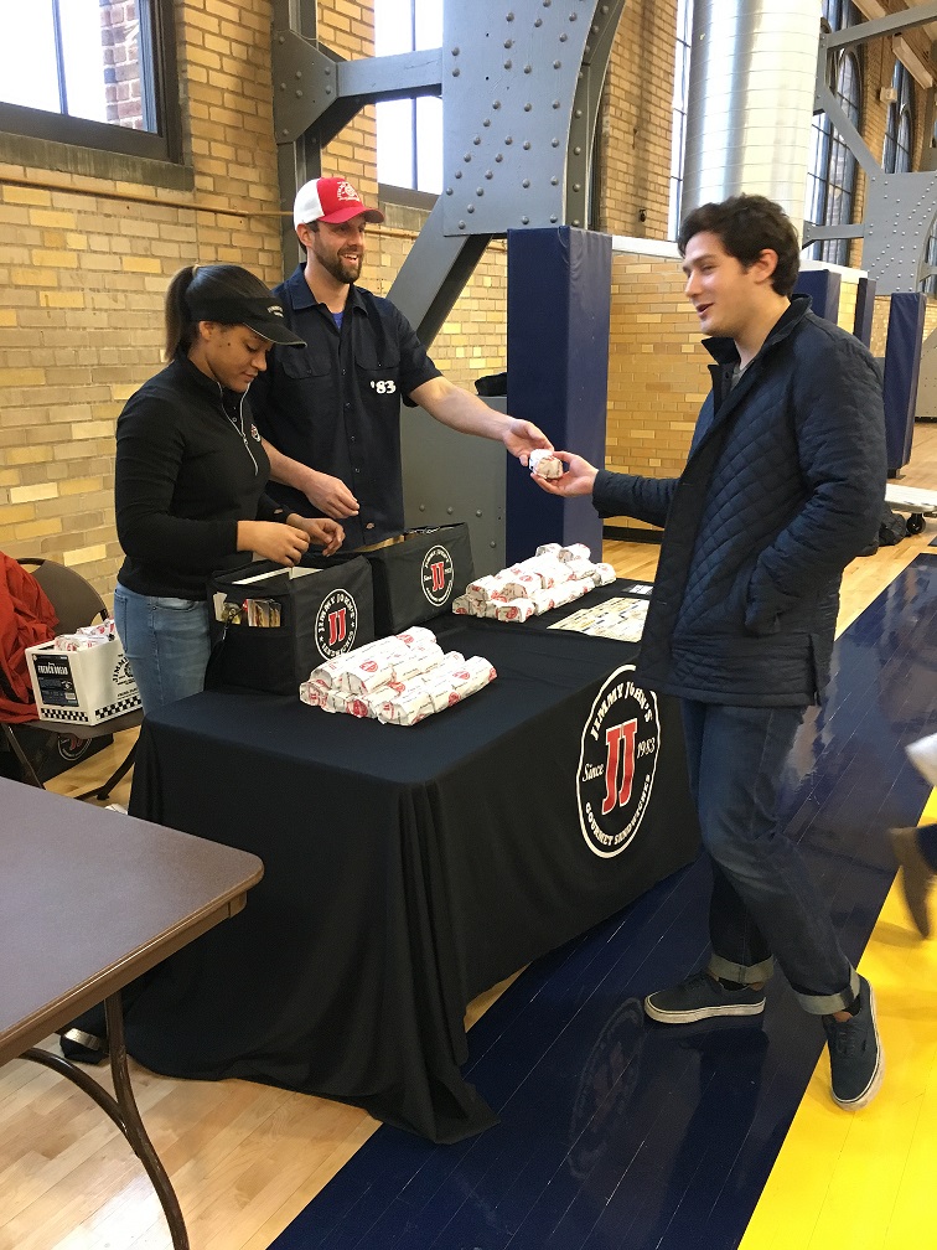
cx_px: 468
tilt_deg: -15.3
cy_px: 625
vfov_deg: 61.7
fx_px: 1047
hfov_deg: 48.2
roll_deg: +1.0
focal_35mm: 29
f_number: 2.2
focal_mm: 4.15
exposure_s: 1/30
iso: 160
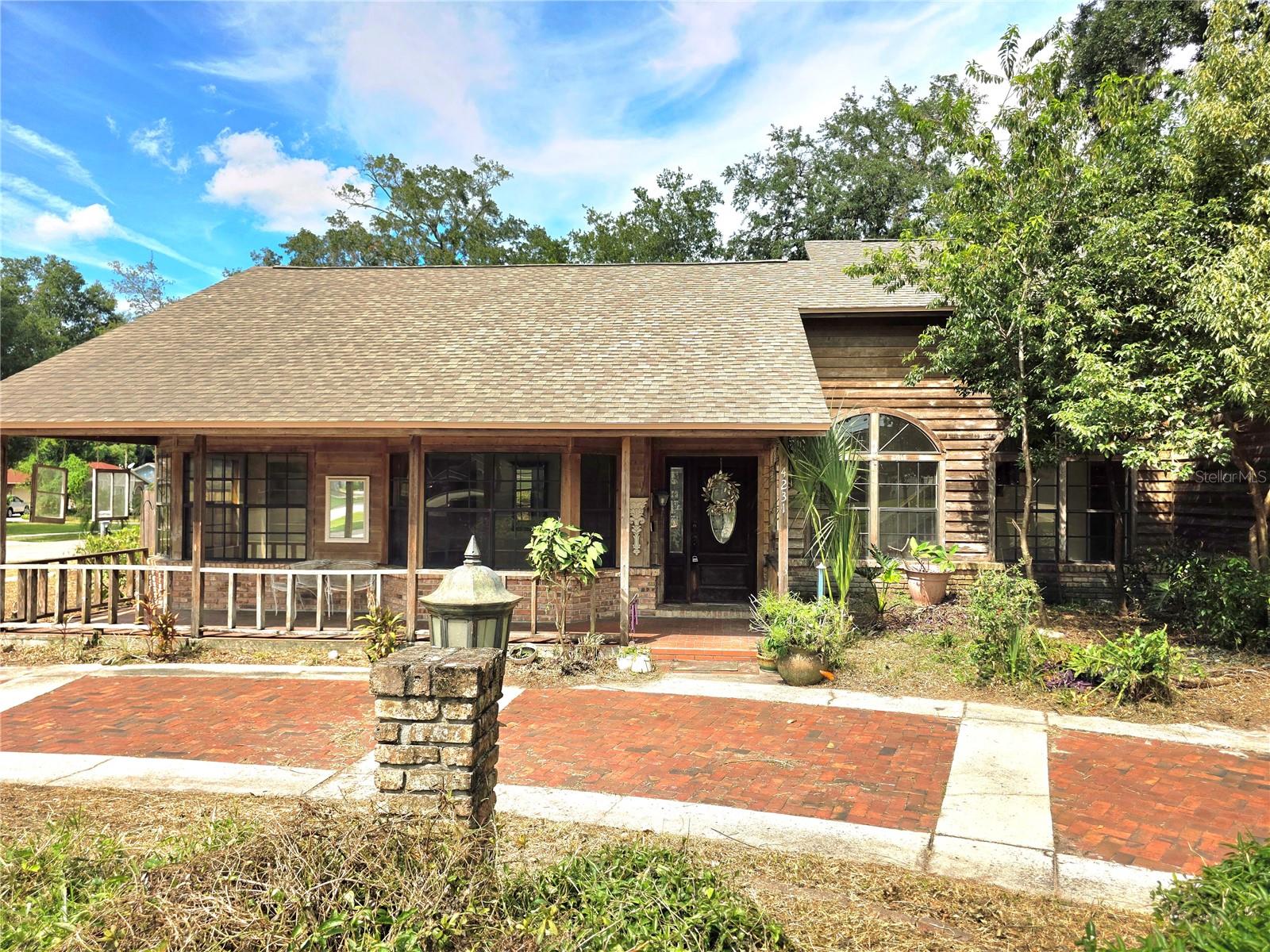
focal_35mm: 23
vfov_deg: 58.9
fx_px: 844
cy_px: 476
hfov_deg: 73.9
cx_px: 635
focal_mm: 6.3
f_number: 1.7
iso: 80
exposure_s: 1/5000
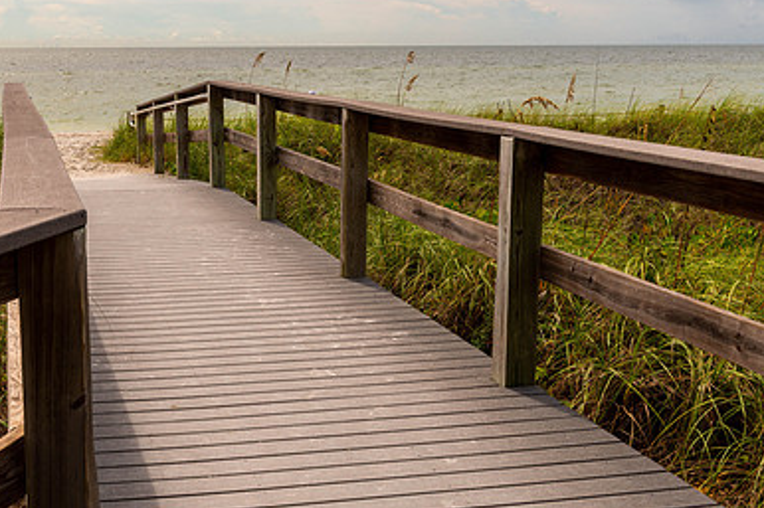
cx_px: 249
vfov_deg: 25.0
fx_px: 1145
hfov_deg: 36.5
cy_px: 276
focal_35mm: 54
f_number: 11
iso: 100
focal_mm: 35
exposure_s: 1/200
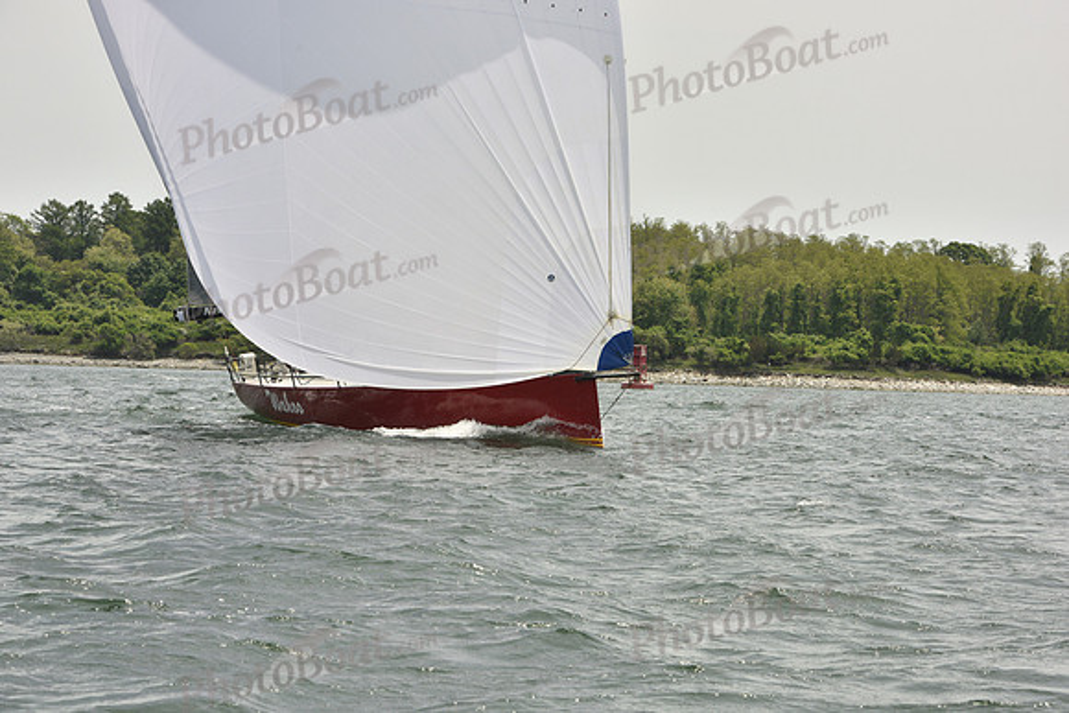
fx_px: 2970
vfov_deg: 13.7
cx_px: 534
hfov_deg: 20.4
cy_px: 356
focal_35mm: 100
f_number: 11
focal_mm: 100
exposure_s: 1/1000
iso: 400
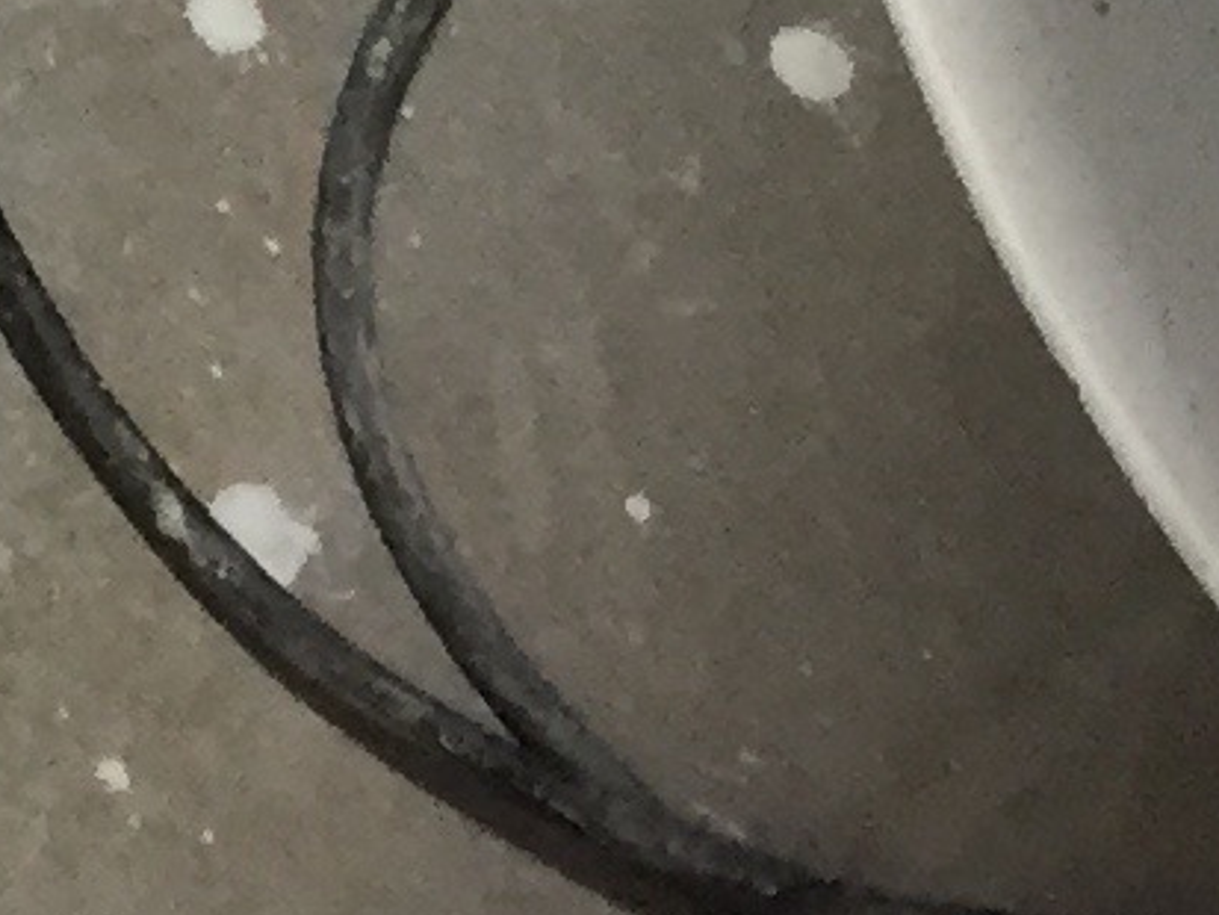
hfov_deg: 7.3
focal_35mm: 229
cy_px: -2113
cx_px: -2875
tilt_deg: -51.7
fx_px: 8067
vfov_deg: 5.9
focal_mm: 4.15
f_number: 2.2
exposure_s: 1/30
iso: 125
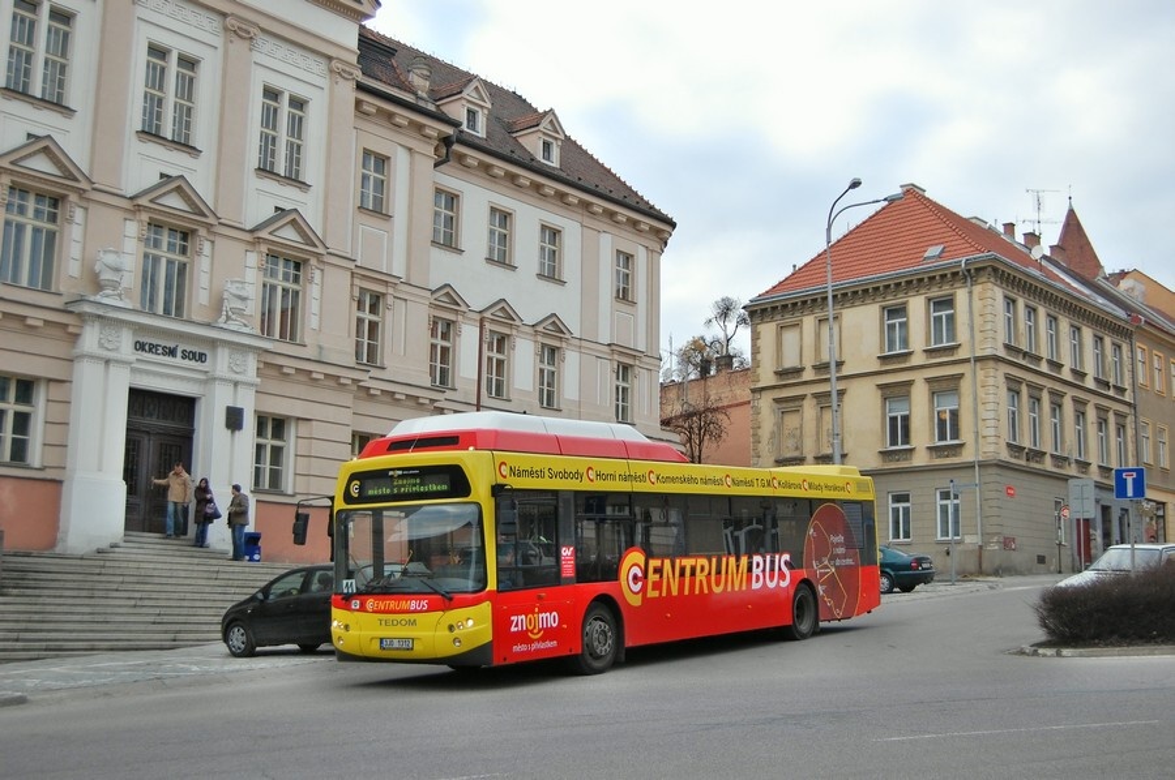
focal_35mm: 42
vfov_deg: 31.8
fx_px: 1369
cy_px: 390
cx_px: 588
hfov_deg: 46.4
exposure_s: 1/500
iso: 400
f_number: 4.2
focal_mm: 28
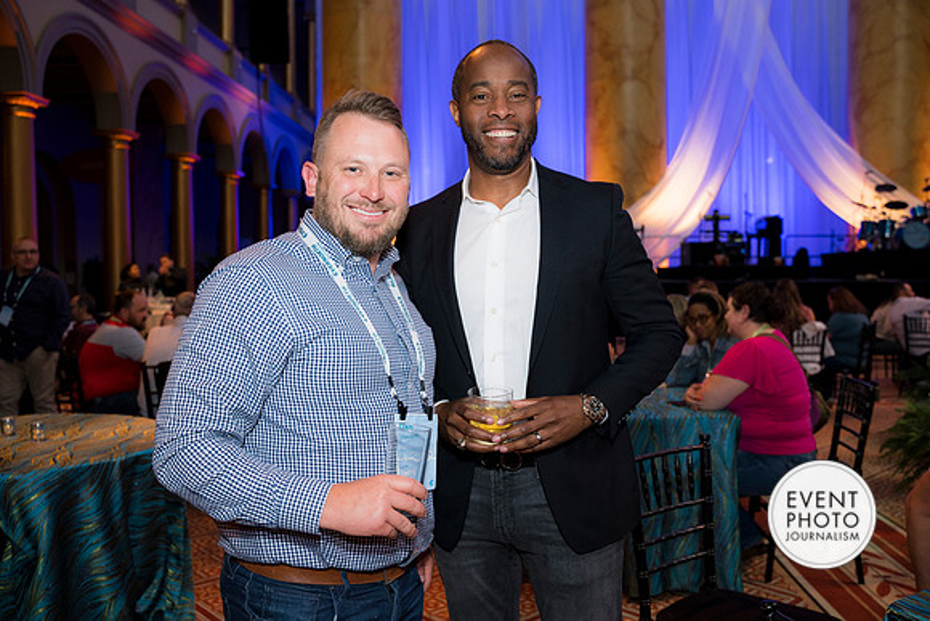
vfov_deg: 41.5
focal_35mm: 32
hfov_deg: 59.2
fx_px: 819
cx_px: 465
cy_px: 310
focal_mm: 31
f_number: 4
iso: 800
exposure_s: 1/100
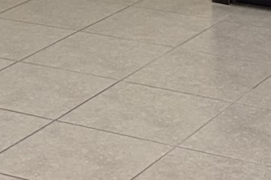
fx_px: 1196
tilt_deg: -1.6
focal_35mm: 159
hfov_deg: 12.9
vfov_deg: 7.8
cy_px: -304
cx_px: 73
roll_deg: +0.6
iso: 100
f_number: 1.78
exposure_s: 1/21
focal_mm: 6.76
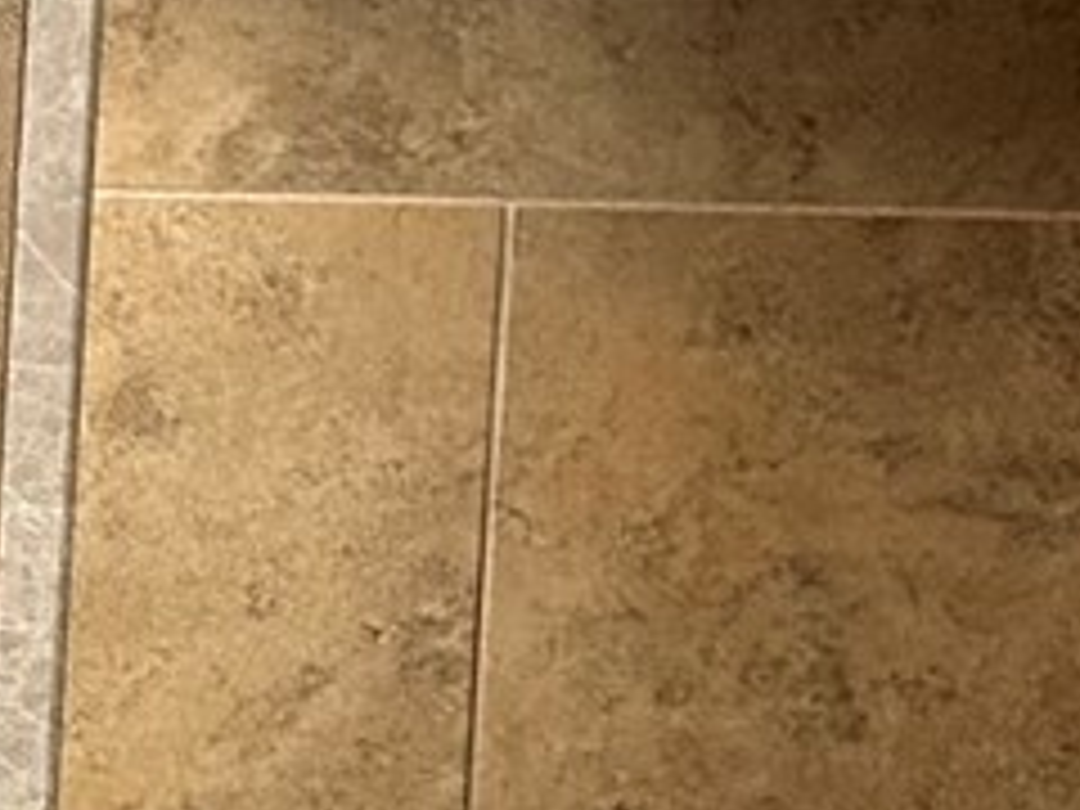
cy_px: 1220
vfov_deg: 9.0
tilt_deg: -1.6
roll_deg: -3.0
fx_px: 4992
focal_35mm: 160
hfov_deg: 11.9
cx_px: -432
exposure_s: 1/60
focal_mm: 6.86
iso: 250
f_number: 1.78
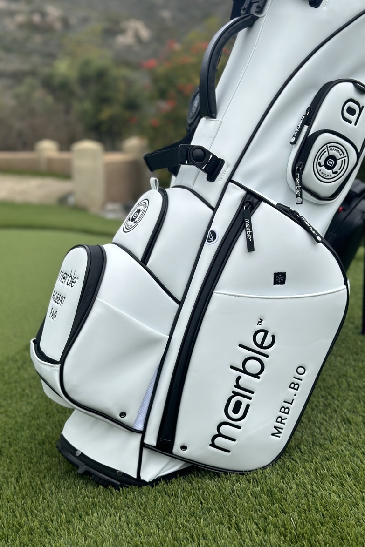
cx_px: 192
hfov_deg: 26.5
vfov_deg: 38.9
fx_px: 776
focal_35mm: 51
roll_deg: +0.5
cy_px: 270
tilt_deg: -8.5
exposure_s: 1/3257
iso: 100
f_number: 1.78
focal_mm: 6.86
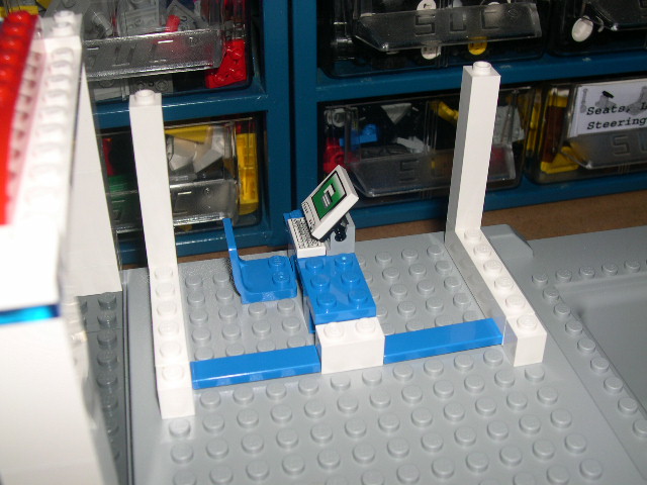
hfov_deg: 44.8
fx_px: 785
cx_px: 324
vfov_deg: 34.3
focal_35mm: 42
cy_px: 242
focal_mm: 9
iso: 100
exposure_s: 1/60
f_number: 8
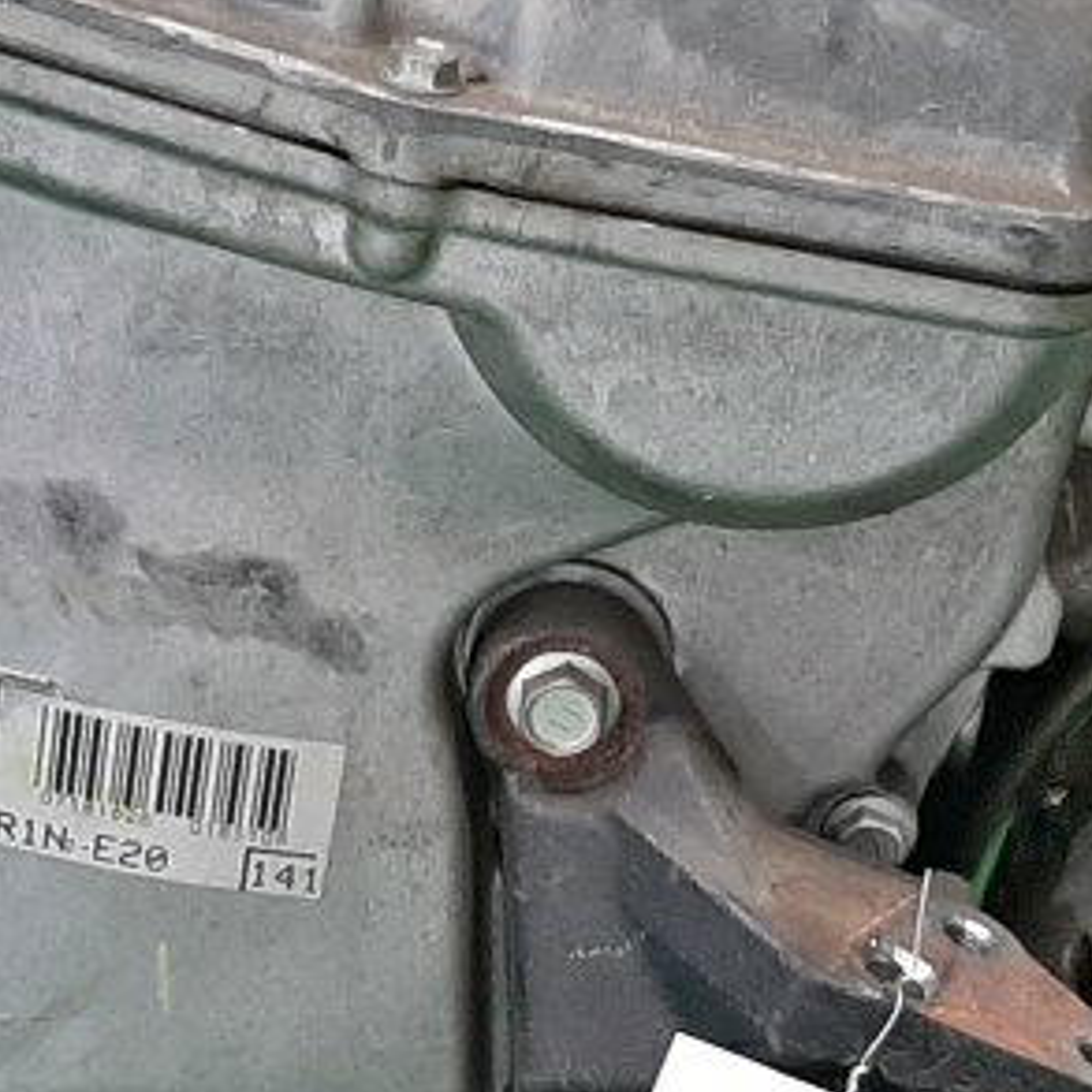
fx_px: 4033
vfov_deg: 15.3
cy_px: 965
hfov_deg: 15.4
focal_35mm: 113
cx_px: 354
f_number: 1.7
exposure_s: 1/50
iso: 170
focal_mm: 3.93
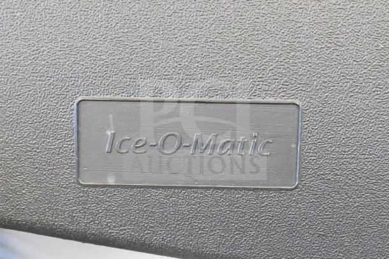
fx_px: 892
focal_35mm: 82
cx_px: 194
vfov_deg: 16.6
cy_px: 130
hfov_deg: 24.6
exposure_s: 1/100
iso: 16000
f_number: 5.6
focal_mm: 55
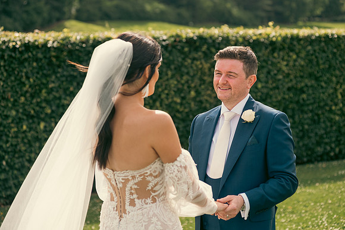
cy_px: 115
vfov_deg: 17.1
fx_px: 767
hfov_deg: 25.4
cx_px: 172
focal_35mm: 80
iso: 100
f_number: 3.5
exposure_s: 1/250
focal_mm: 80
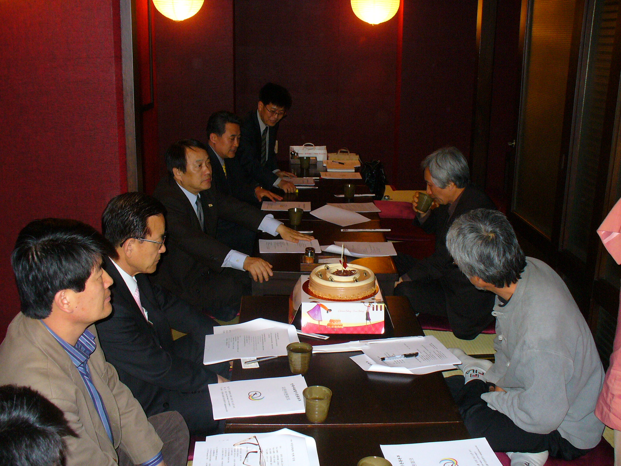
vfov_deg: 38.7
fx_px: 664
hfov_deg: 50.1
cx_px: 310
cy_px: 233
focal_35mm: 37
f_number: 2.8
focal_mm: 6.1
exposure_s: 1/60
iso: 200
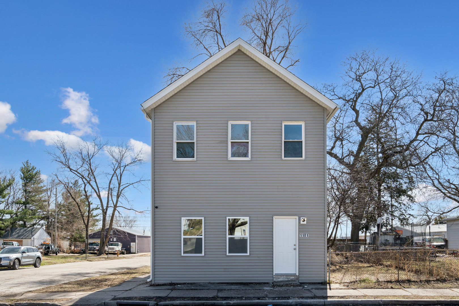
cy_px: 153
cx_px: 230
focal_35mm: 25
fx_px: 319
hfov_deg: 71.5
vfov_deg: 51.3
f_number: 9
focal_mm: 25
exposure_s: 1/800
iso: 400
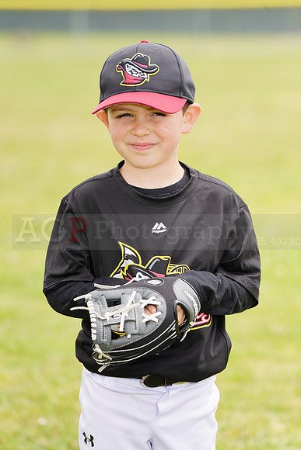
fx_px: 3133
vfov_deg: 8.2
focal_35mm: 250
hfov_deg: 5.5
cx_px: 150
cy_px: 225
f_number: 6.3
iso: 100
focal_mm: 250
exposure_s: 1/250
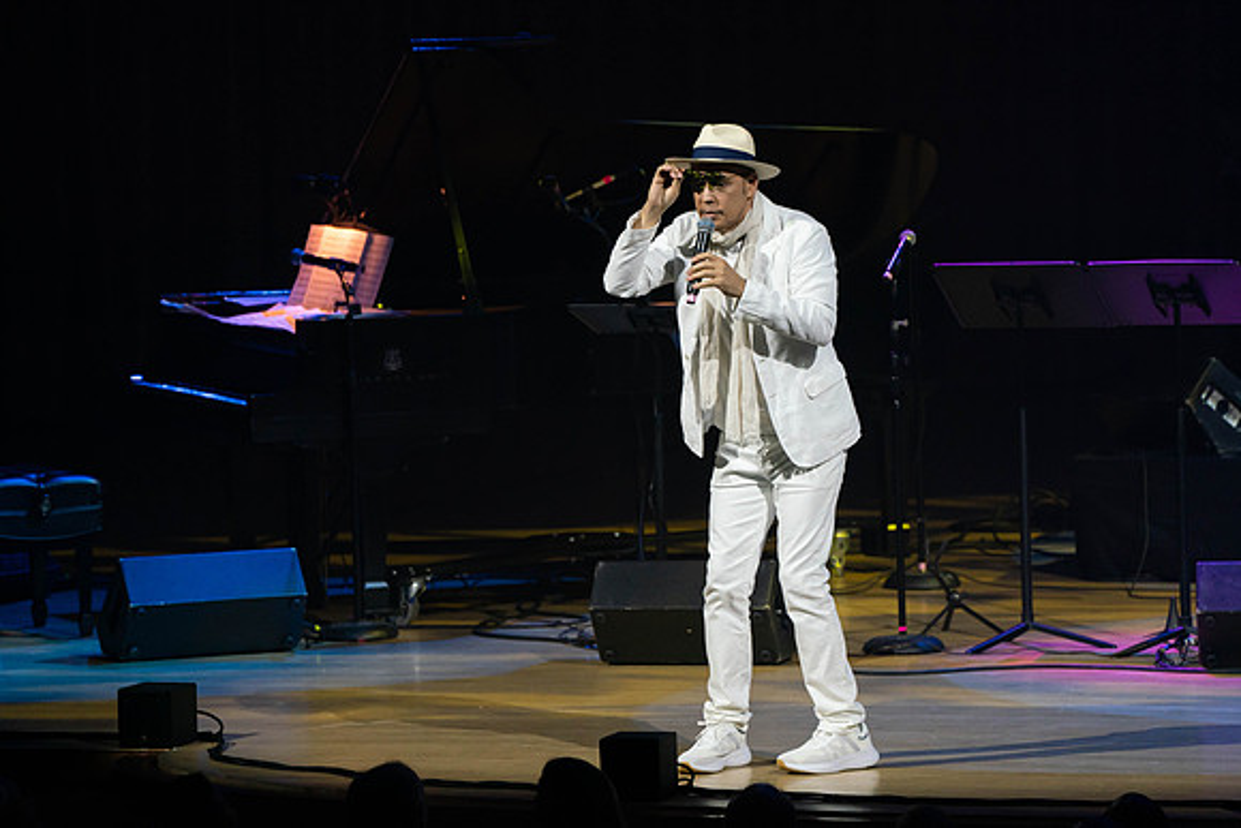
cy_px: 414
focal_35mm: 300
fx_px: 10344
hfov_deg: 6.9
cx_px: 620
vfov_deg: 4.6
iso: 2500
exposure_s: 1/250
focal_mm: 300
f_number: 5.6
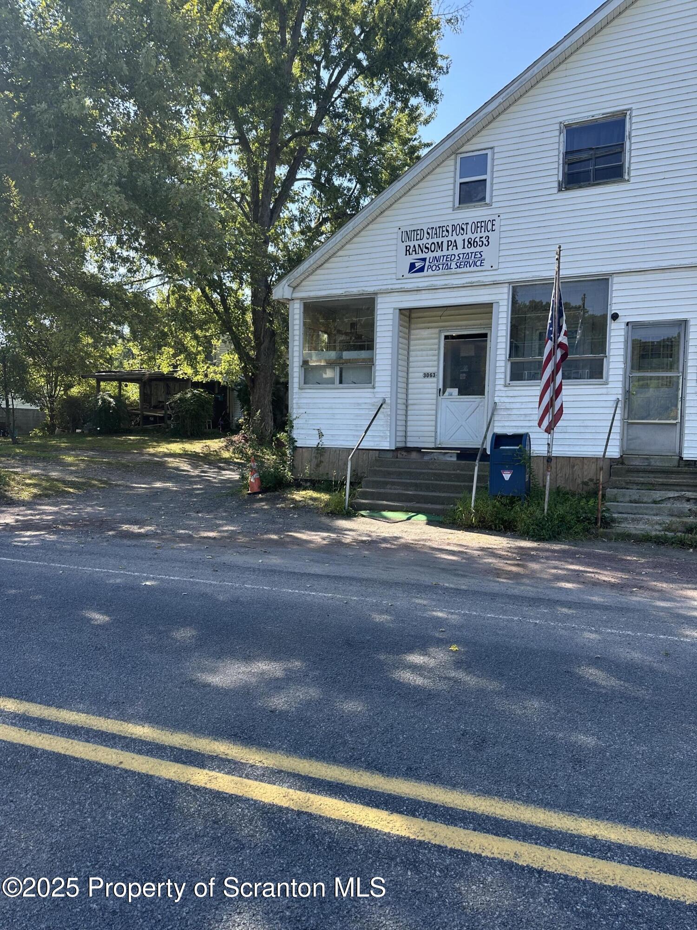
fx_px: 644
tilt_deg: -2.0
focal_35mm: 24
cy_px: 465
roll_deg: -1.9
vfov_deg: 71.6
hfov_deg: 56.8
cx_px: 348
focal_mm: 6.86
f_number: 1.78
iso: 80
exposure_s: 1/903
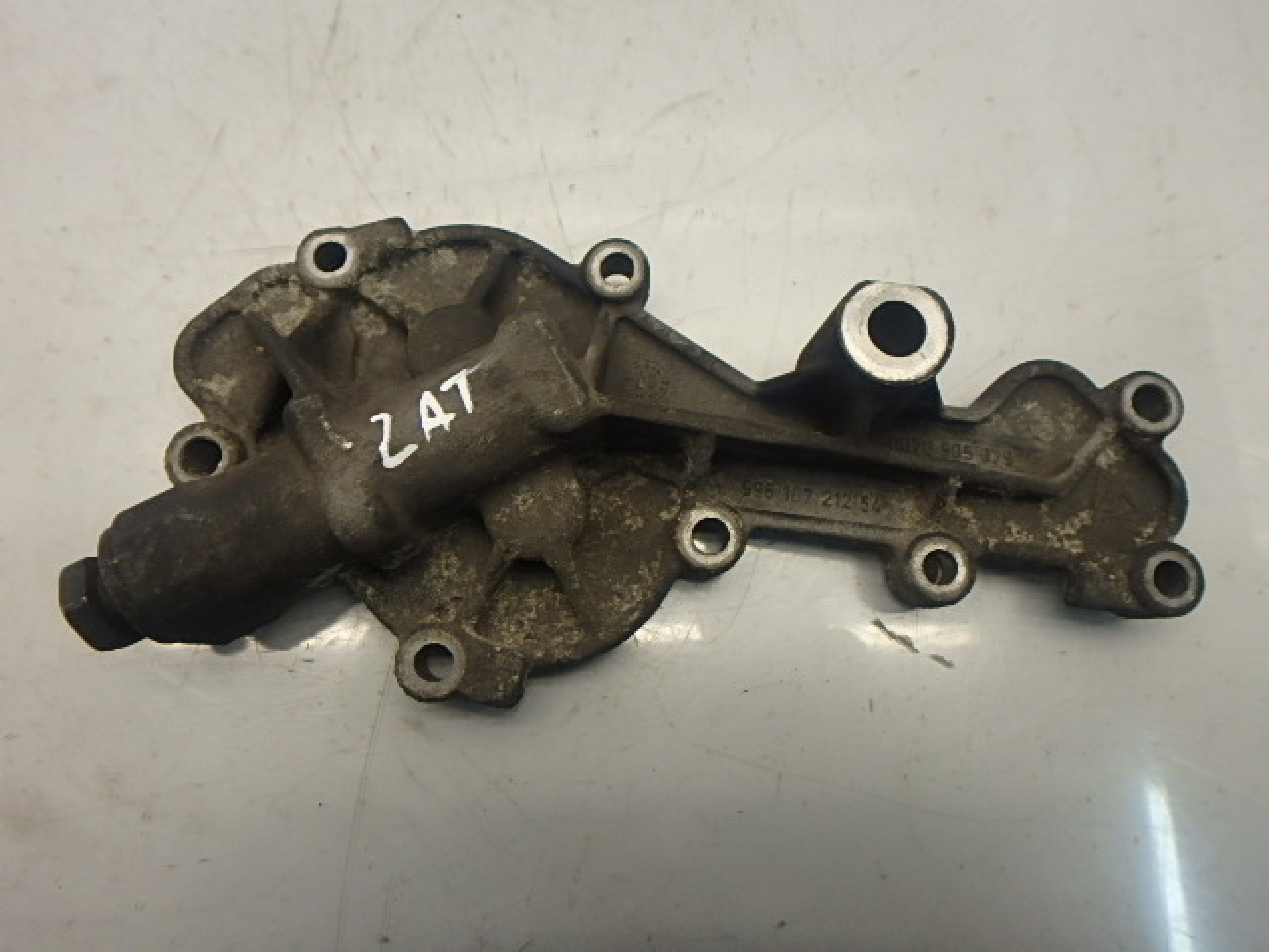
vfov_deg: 63.4
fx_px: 770
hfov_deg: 79.0
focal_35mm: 21
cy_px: 476
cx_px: 634
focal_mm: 3.7
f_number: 3.5
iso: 200
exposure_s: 1/60
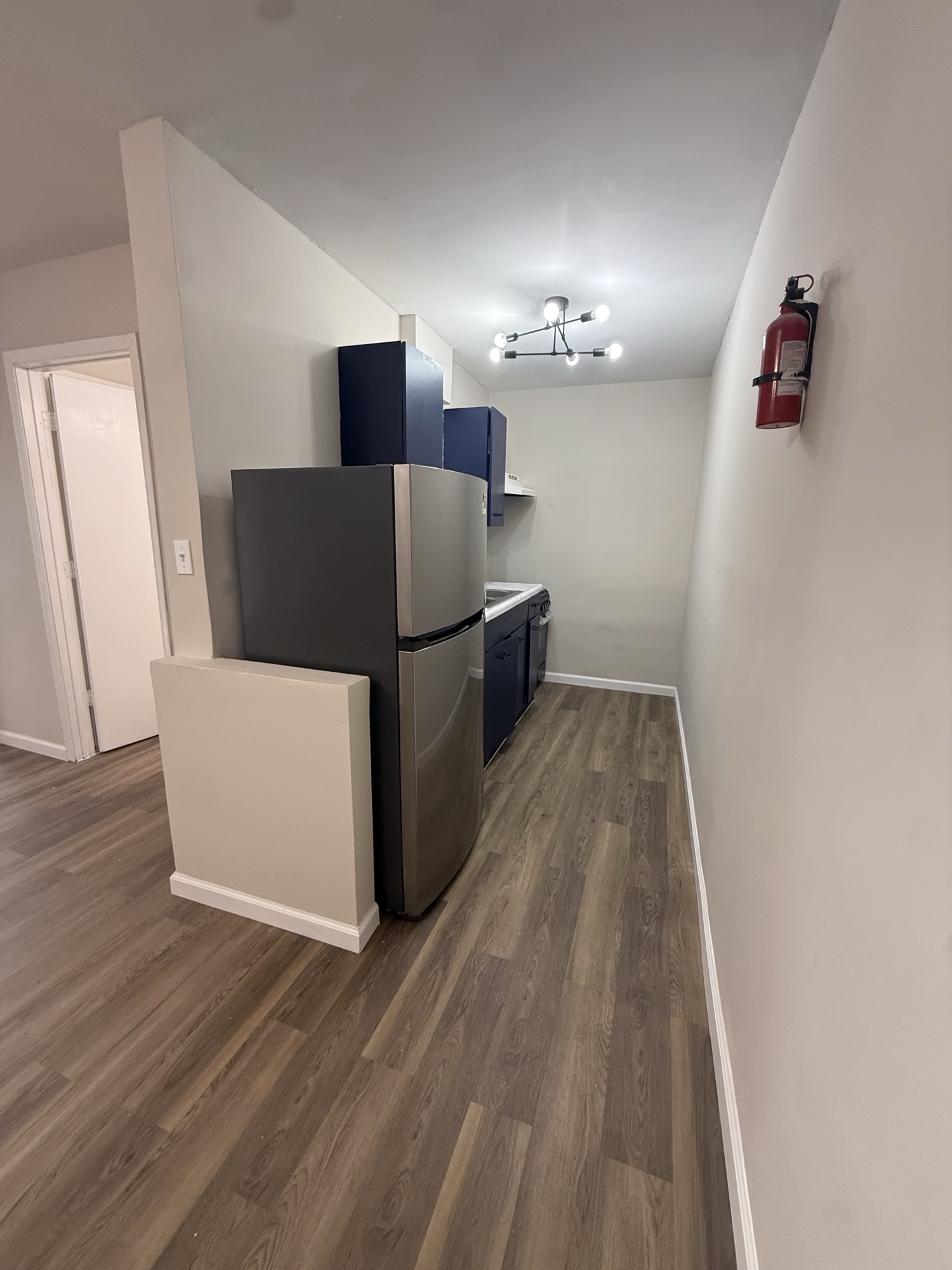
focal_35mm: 14
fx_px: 513
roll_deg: -1.0
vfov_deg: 102.1
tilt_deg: -11.9
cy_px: 635
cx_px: 476
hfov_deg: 85.7
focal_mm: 2.22
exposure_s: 1/120
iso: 250
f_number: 2.2
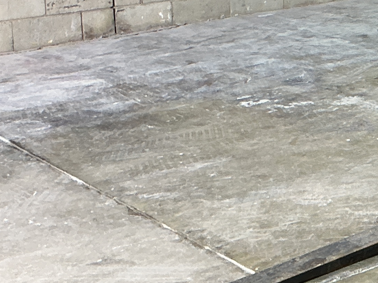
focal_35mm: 107
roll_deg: -1.3
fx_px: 1169
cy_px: 6
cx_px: 634
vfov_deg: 13.7
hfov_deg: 16.1
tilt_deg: -11.0
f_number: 1.8
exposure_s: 1/50
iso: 40
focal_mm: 3
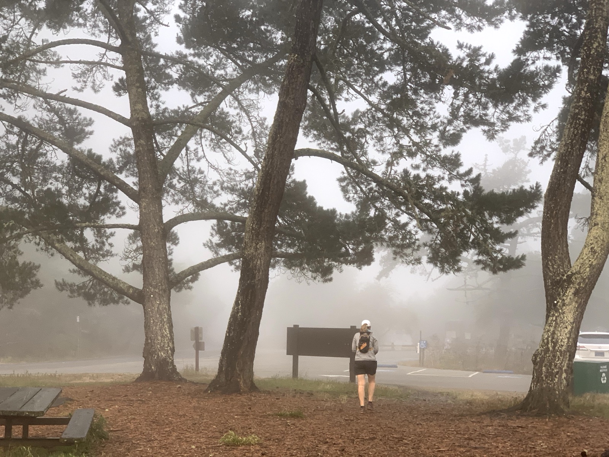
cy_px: 228
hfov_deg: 36.8
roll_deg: -0.1
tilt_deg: +6.1
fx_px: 915
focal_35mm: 52
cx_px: 304
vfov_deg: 28.0
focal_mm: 6
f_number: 2.4
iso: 64
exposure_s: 1/122
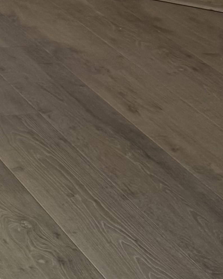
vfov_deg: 13.4
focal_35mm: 136
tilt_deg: -12.4
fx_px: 1122
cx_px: -283
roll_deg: +0.4
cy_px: -132
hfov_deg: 10.1
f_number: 1.78
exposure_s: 1/95
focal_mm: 6.76
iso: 200
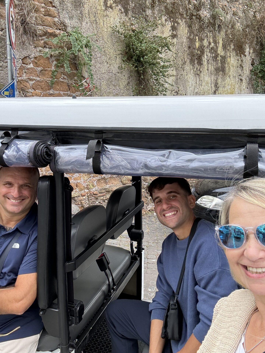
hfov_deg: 46.8
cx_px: 132
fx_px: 306
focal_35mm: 30
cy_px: 176
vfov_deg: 60.0
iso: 20
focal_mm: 2.69
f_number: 1.9
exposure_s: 1/144
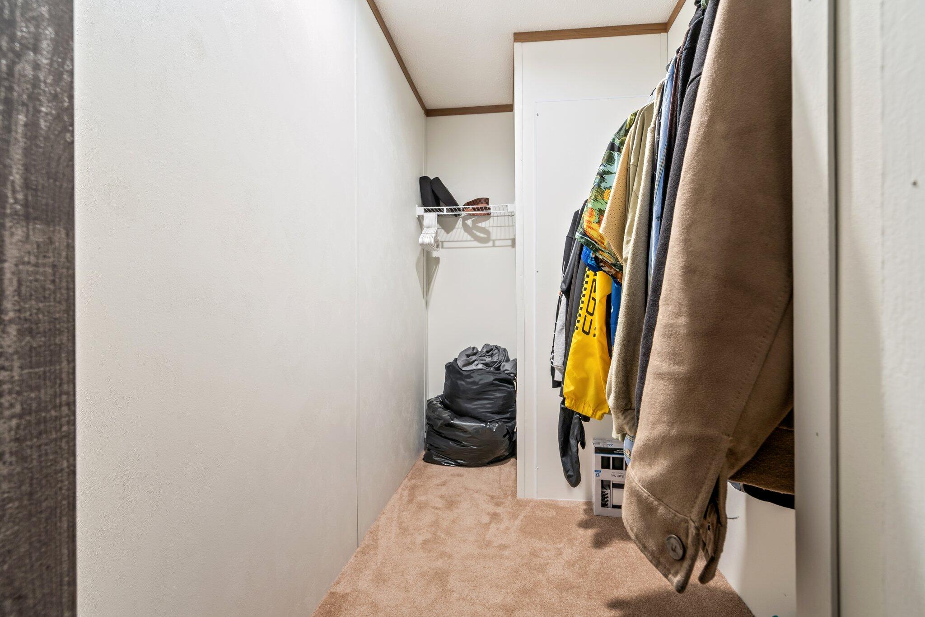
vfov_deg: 73.7
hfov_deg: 96.7
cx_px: 462
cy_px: 308
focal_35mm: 16
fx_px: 411
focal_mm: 16
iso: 100
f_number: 9
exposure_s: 4
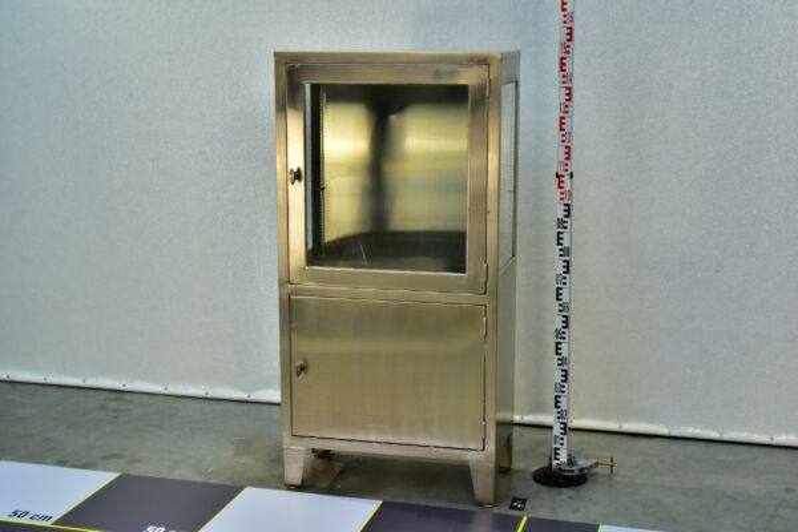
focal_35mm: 56
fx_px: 1241
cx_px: 399
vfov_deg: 24.2
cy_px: 266
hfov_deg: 35.6
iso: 500
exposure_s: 1/125
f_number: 4.8
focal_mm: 56
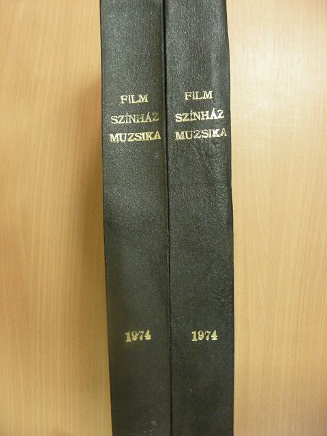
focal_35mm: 38
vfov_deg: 49.0
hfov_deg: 37.7
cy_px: 218
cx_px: 164
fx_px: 479
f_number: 3.5
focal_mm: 6.3
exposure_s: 1/7.9
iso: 200
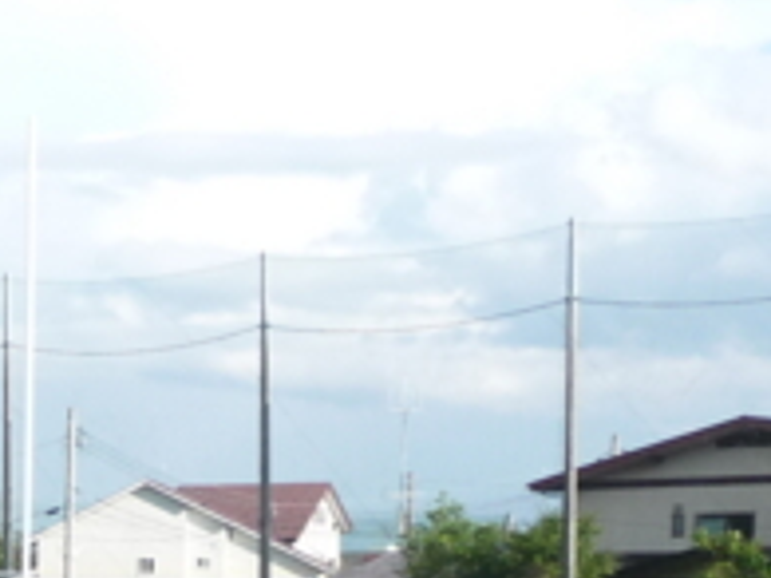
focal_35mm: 123
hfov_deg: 14.9
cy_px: 887
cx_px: -368
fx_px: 2738
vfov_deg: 11.5
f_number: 3.4
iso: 100
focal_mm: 5
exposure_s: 1/500
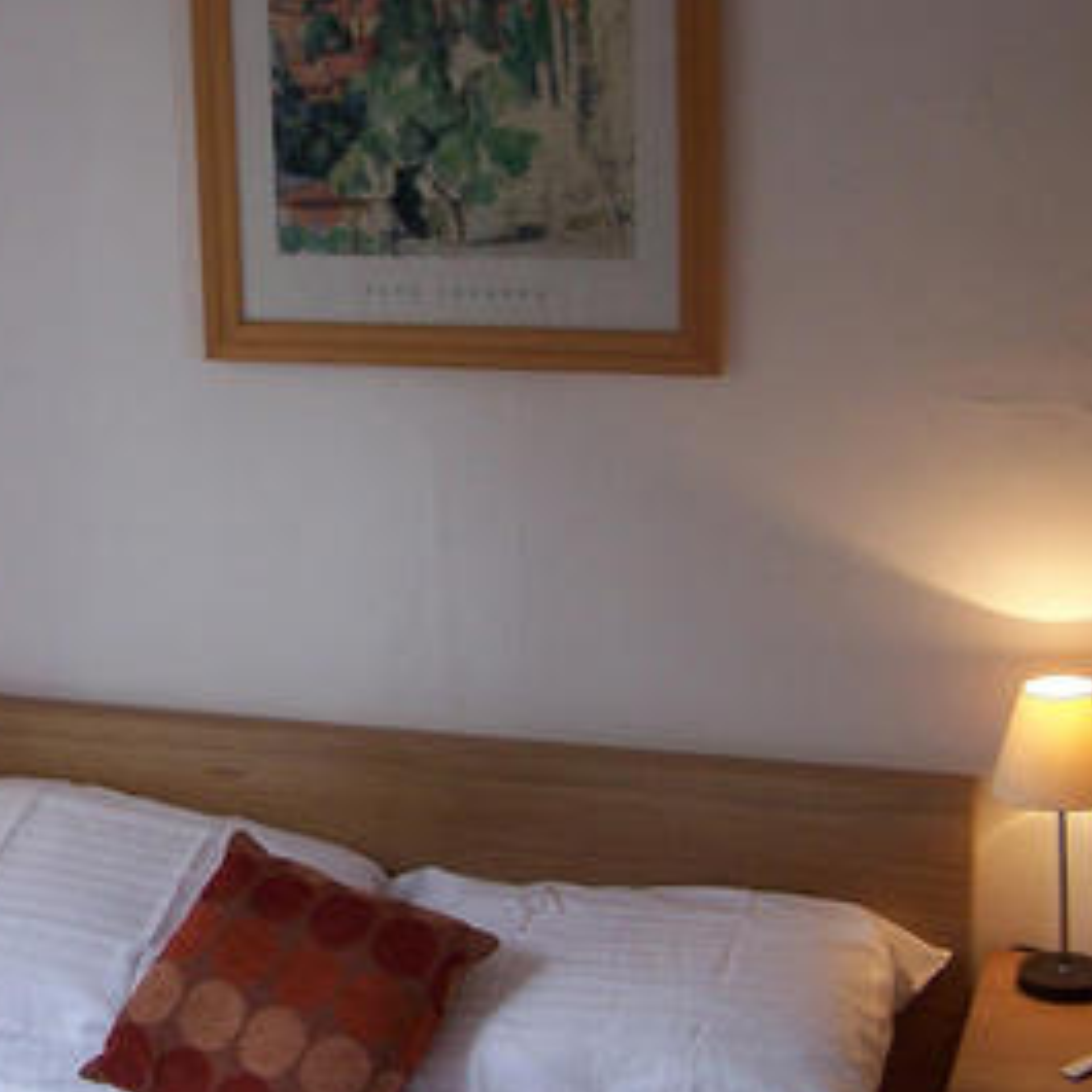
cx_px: 169
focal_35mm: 73
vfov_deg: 23.7
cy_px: 490
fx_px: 2605
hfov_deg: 23.2
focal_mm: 6.3
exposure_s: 1/45
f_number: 2.8
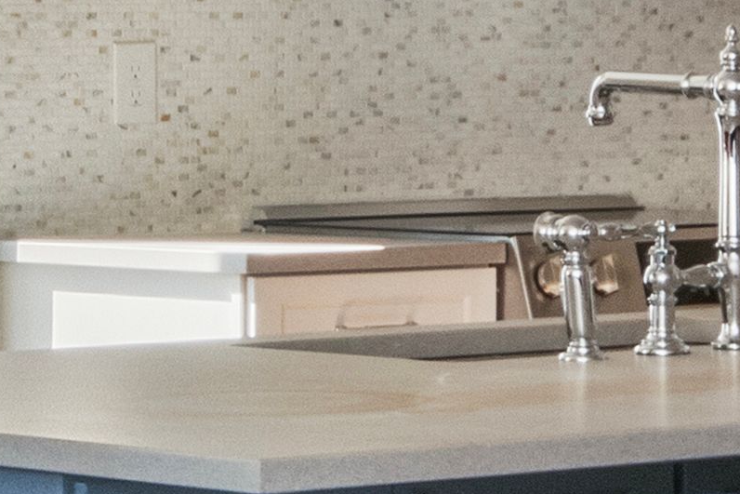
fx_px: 5181
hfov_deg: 8.2
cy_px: 1
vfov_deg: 5.4
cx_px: 571
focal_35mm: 252
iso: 400
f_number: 10
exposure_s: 1/250
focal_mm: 24
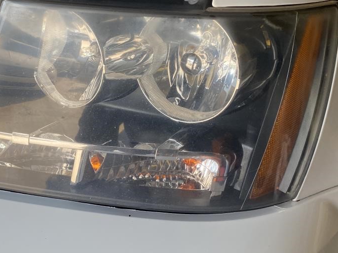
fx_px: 478
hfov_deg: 38.7
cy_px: 117
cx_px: 133
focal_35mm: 49
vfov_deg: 29.7
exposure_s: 1/238
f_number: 1.8
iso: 32
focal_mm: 4.25
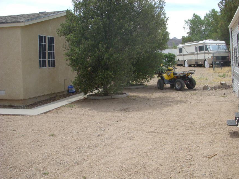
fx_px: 311
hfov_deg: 41.9
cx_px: 140
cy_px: 92
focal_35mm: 45
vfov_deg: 32.2
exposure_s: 1/640
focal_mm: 6.3
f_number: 3.3
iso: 100
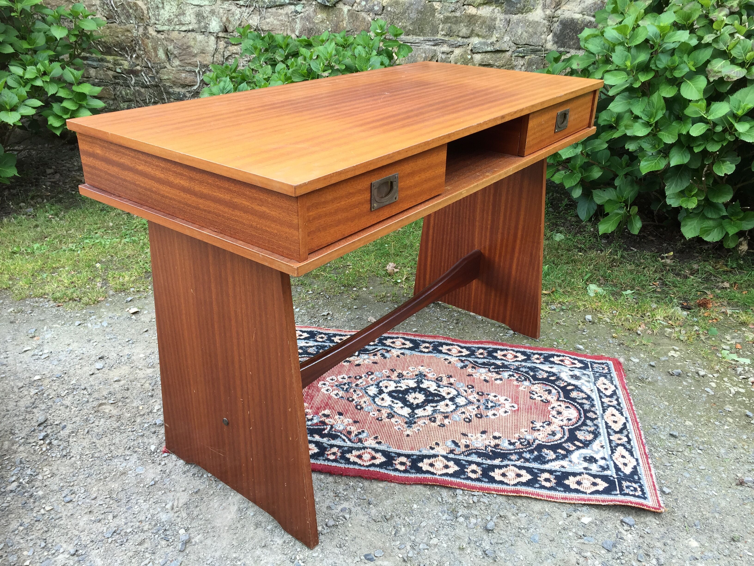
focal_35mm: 29
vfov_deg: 48.2
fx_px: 632
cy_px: 283
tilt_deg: -26.4
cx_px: 377
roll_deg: -1.3
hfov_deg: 61.7
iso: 40
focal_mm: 4.15
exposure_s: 1/100
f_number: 2.2
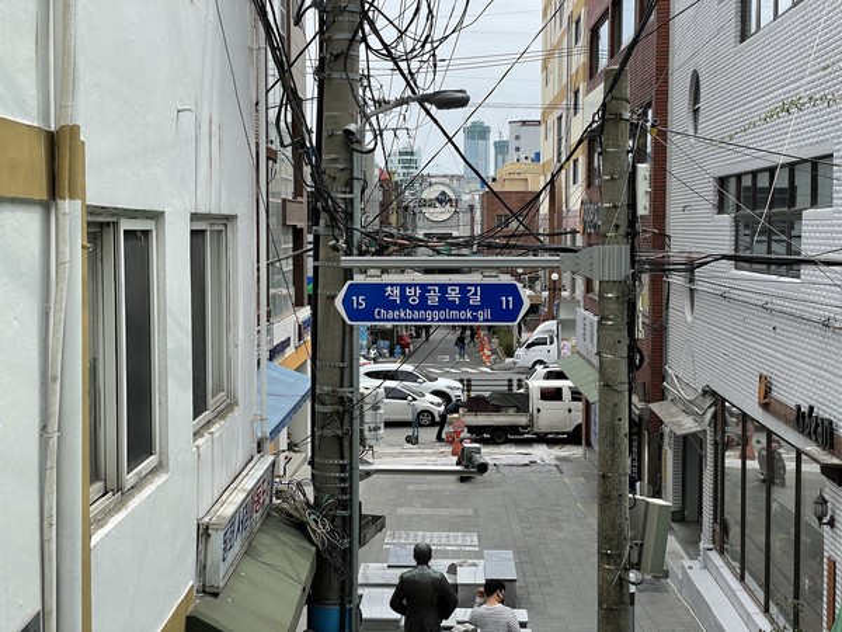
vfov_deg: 28.0
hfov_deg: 36.8
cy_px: 316
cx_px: 421
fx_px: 1265
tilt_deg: -3.8
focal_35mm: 52
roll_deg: +0.1
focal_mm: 6
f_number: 2
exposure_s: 1/999
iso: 25
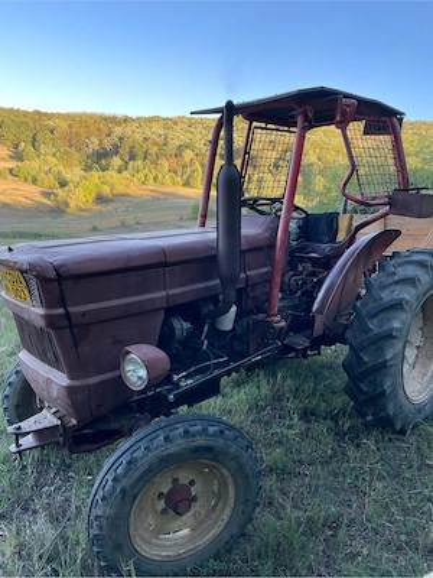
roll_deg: -4.8
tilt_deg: -10.0
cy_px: 289
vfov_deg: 67.3
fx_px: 434
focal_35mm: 26
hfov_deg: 53.1
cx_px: 216
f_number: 1.6
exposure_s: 1/220
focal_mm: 4.2
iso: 32
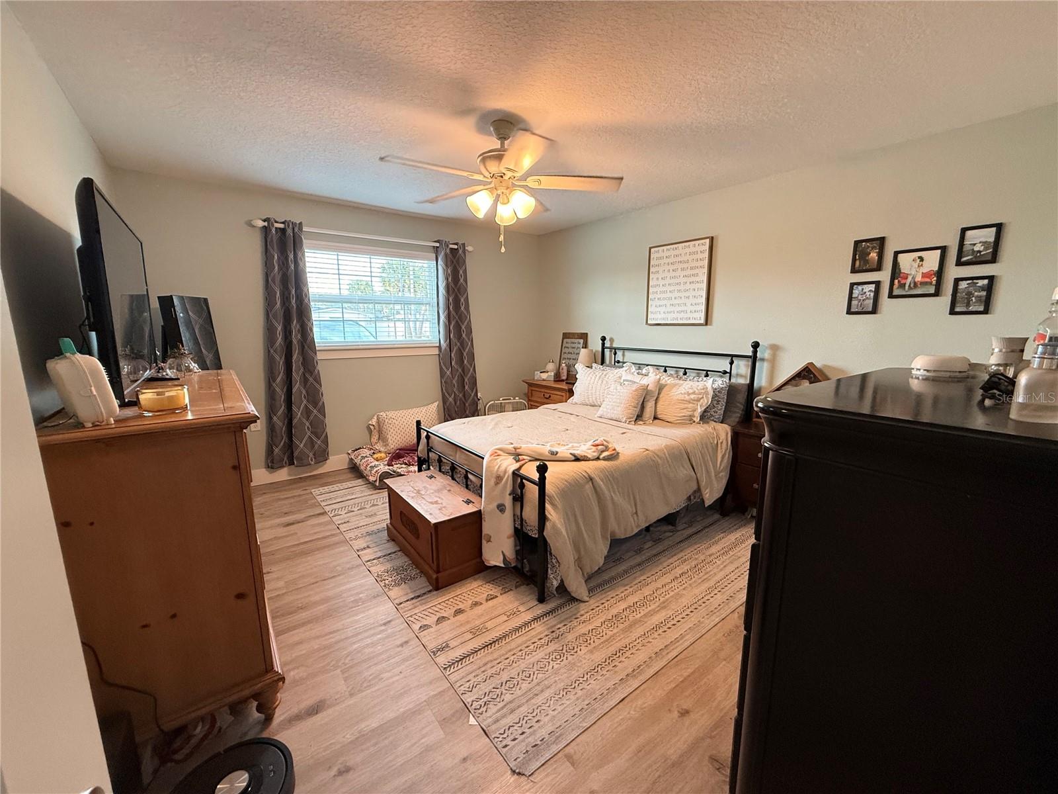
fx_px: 428
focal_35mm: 14
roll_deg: +0.3
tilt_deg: -8.9
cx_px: 529
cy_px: 397
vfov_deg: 85.7
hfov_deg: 102.1
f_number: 2.2
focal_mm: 2.22
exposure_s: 1/60
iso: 250
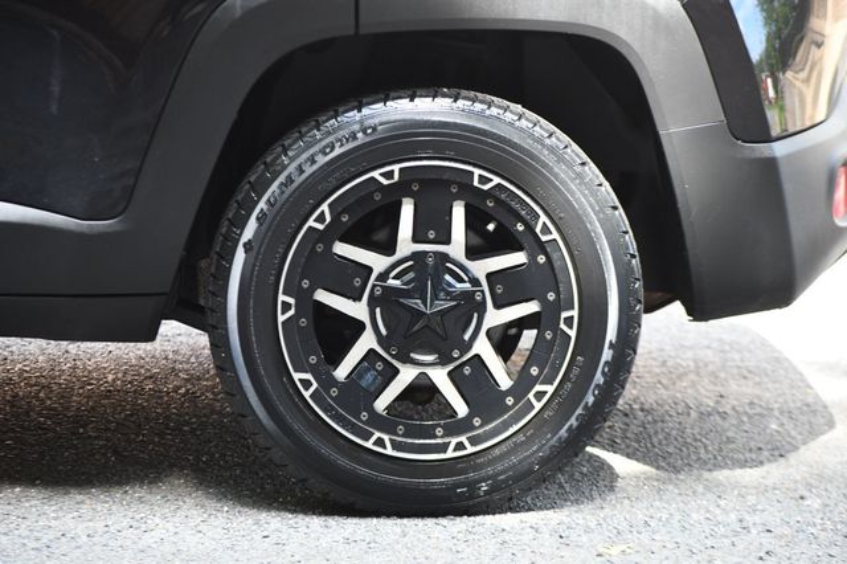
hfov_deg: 11.0
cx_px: 424
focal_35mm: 187
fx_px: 4397
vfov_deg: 7.3
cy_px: 282
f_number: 4.8
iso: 560
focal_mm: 125
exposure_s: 1/250
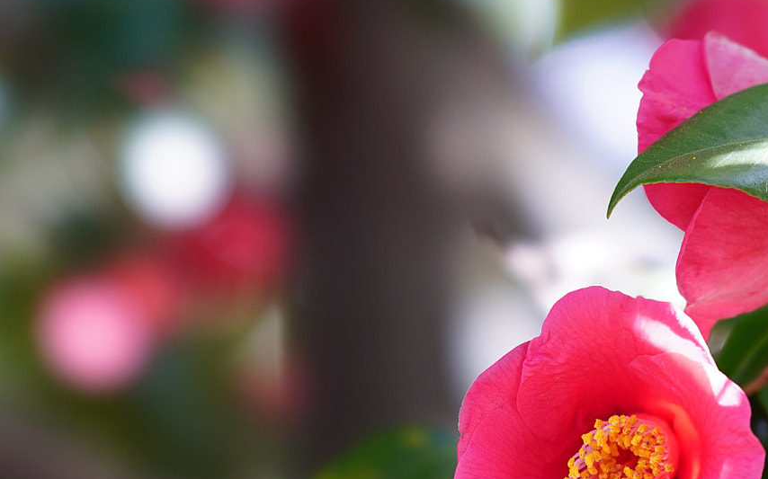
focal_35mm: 191
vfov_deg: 6.8
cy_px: 466
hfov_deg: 11.0
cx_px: 474
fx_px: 3996
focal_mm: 100
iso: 400
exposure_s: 1/30
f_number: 5.6
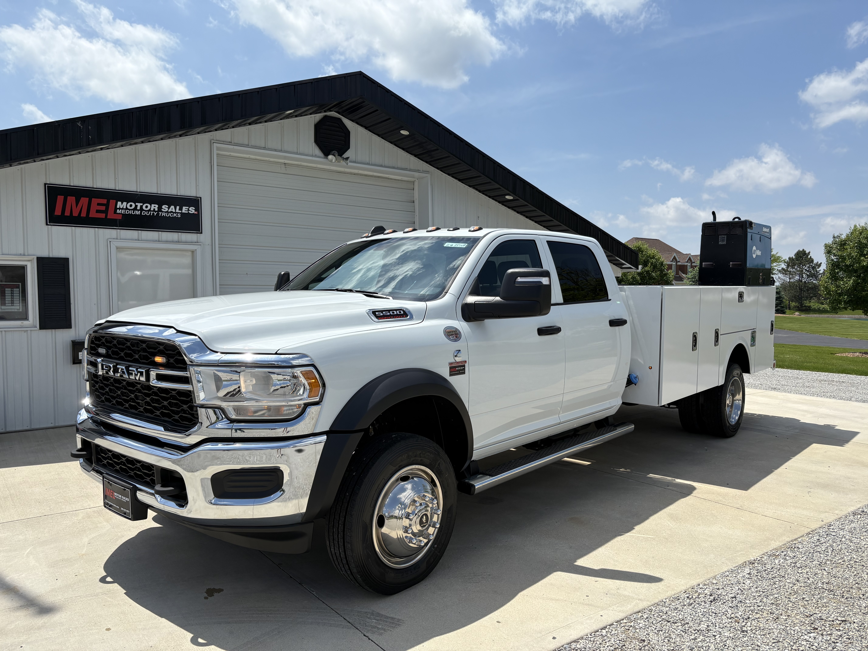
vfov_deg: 53.1
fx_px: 652
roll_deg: +0.5
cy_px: 326
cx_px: 434
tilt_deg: -2.6
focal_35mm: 26
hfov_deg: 67.3
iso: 50
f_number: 1.6
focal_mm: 5.96
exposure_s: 1/5348
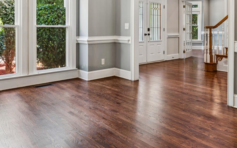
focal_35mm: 34
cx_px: 131
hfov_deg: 56.8
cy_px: 28
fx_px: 218
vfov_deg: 36.1
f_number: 13
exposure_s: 1/1.67
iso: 100
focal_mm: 16.4
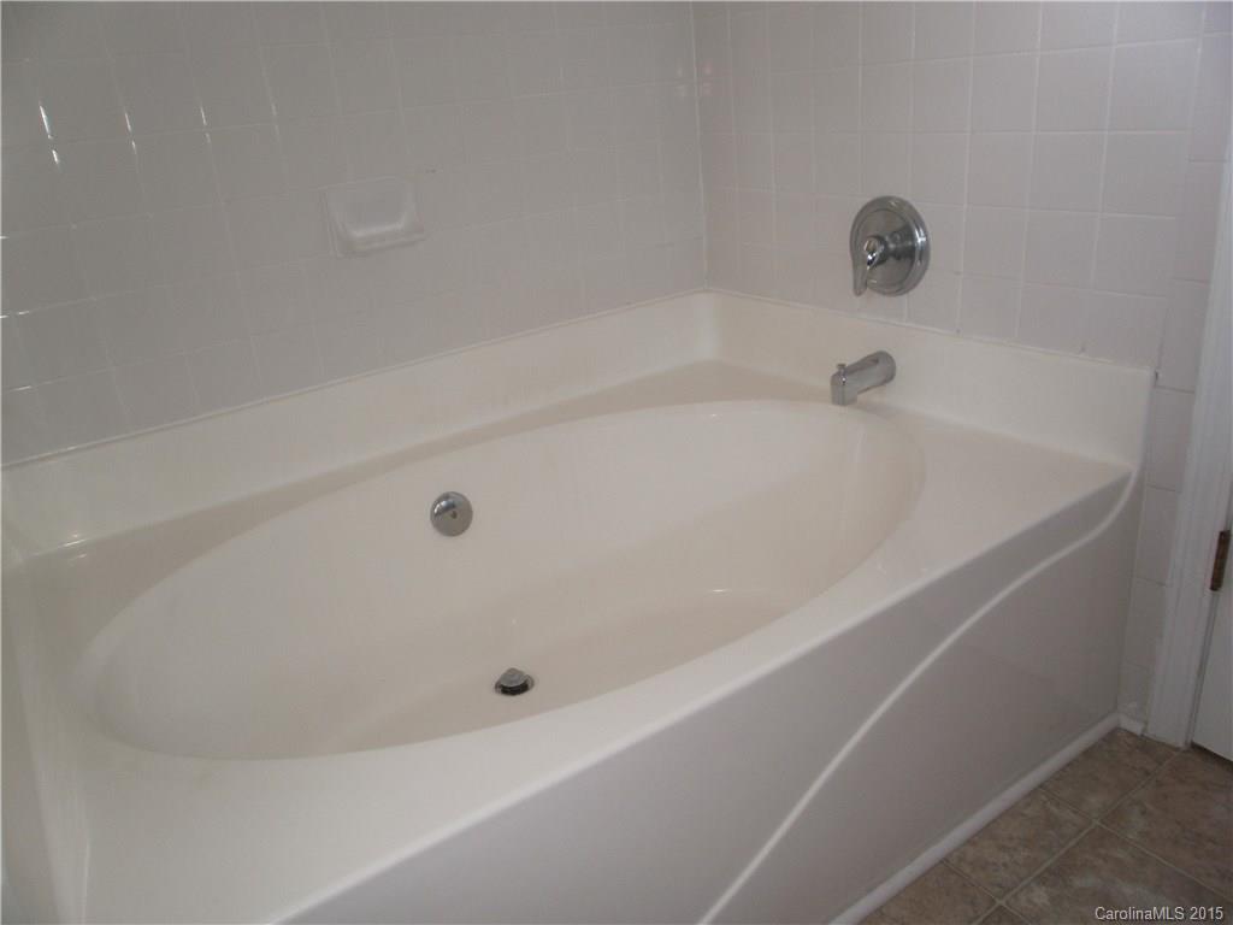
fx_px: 926
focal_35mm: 26
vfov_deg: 53.1
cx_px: 616
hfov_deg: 67.3
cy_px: 462
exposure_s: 1/25
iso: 125
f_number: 2.6
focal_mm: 4.65
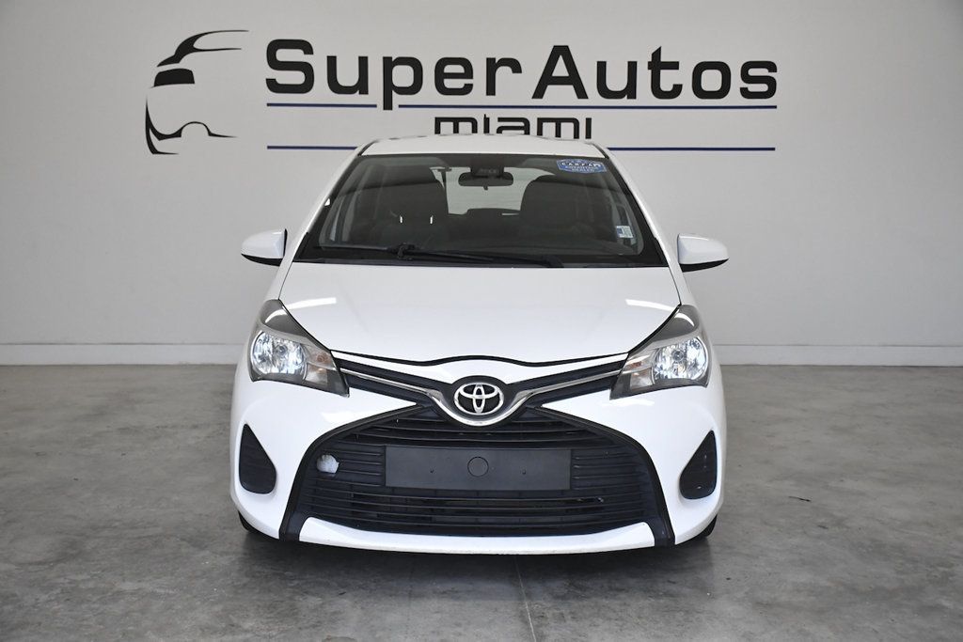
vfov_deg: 29.9
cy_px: 321
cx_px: 482
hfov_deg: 43.6
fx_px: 1204
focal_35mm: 45
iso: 2500
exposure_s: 1/5000
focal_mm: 30
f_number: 4
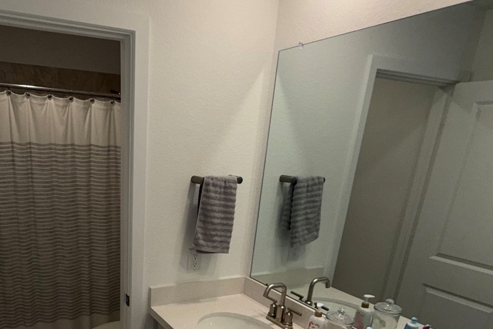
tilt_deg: -18.2
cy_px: 280
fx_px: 397
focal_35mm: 29
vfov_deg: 42.2
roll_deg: -2.4
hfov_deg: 61.6
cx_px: 153
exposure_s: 1/122
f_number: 2.2
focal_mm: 2.22
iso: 50
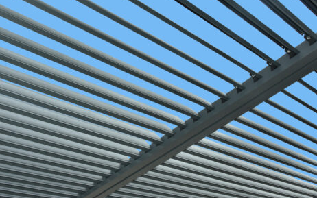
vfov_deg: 31.2
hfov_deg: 48.2
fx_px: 354
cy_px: 90
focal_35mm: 41
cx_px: 156
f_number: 14
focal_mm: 31
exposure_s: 1/60
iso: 400
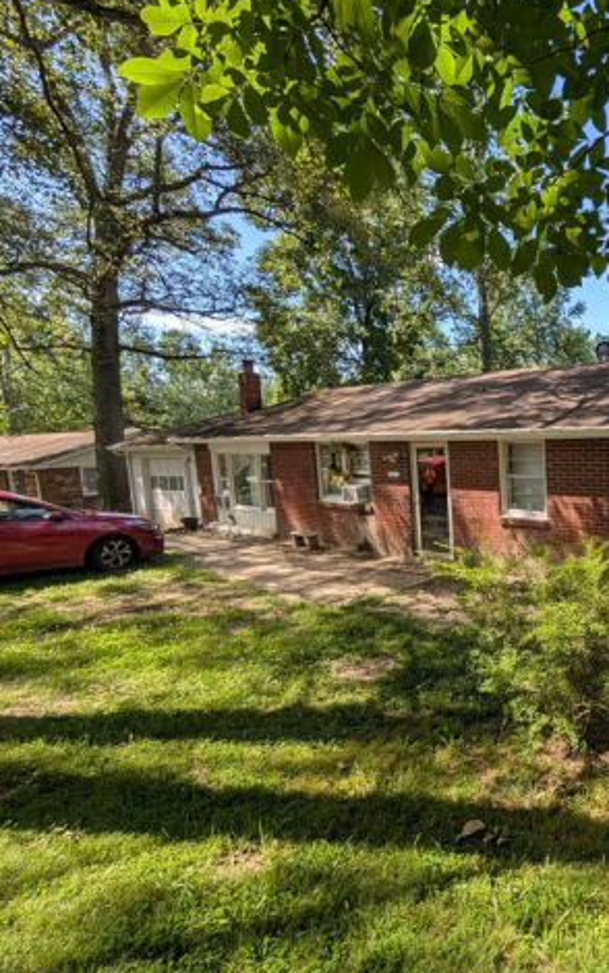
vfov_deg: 91.1
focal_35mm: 18
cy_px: 491
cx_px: 575
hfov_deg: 54.4
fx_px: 478
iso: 50
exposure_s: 1/992
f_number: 1.7
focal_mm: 2.02
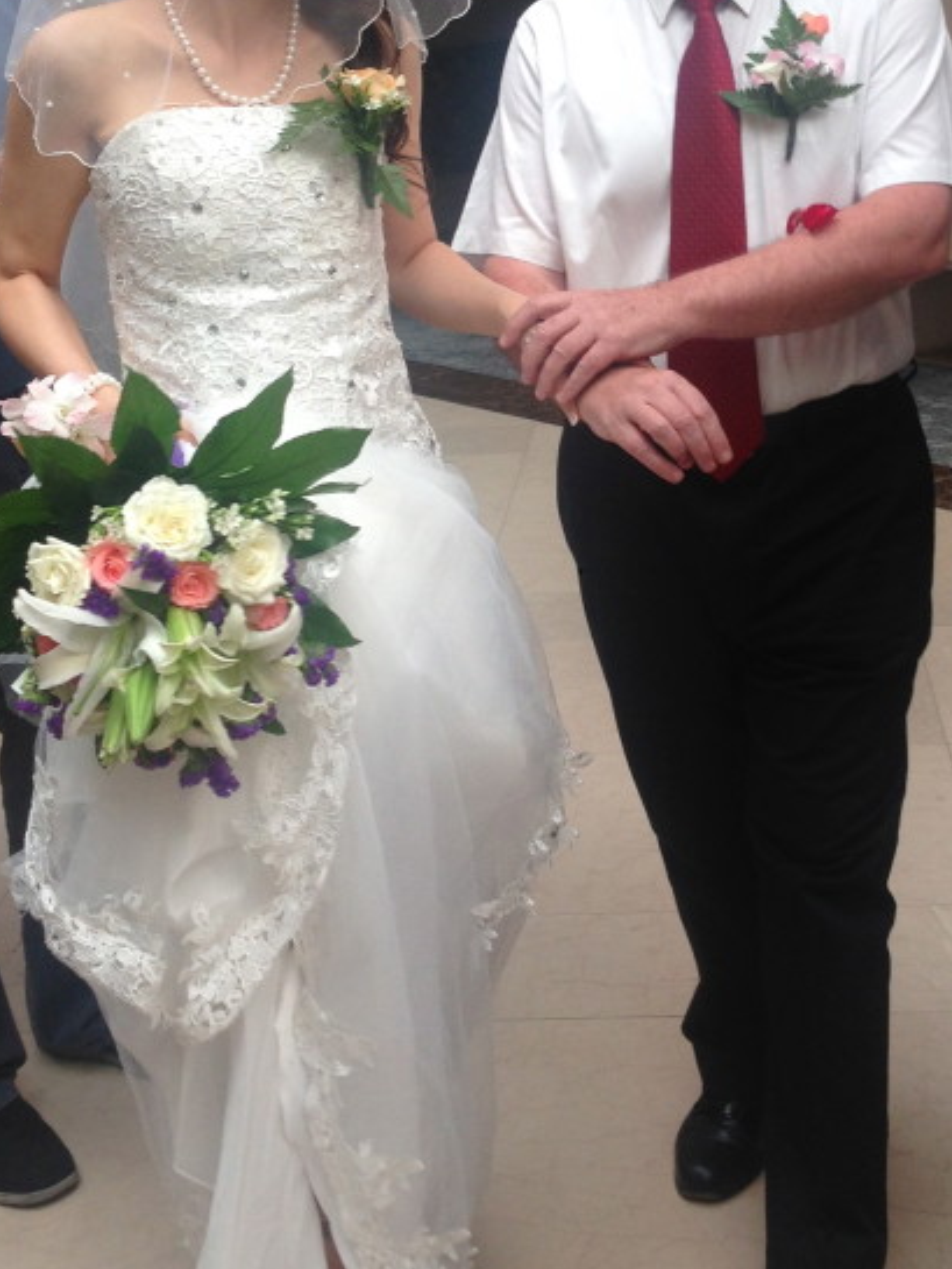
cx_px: 582
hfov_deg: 23.6
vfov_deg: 30.8
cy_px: 356
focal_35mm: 62
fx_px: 2273
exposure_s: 1/120
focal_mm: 4.12
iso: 64
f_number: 2.4
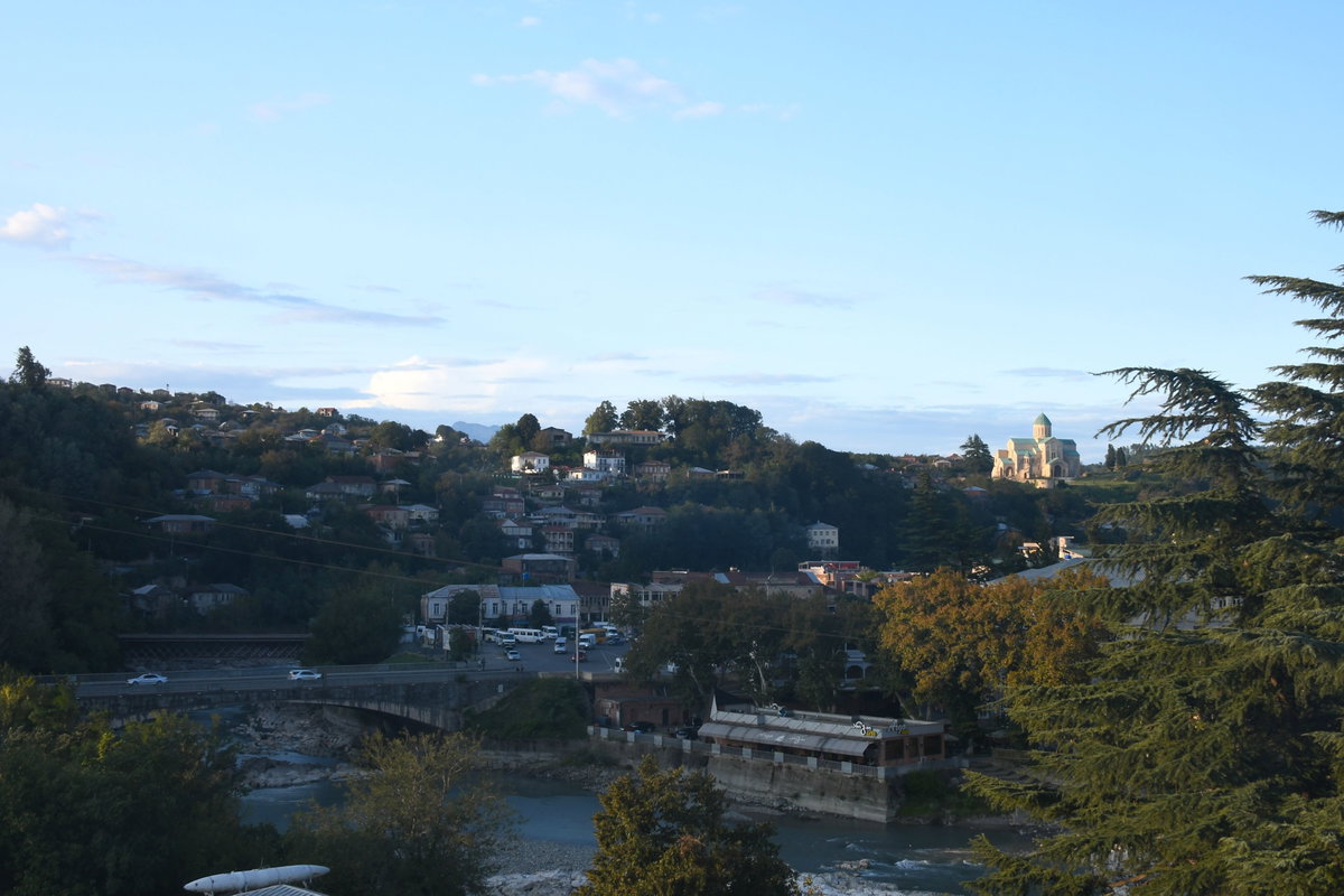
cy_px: 448
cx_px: 672
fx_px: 1568
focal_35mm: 42
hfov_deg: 46.4
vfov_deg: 31.9
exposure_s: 1/50
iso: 360
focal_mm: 28
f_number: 11
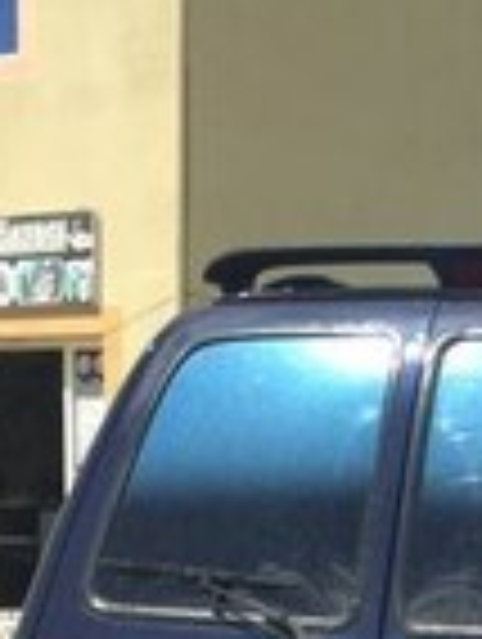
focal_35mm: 101
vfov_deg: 18.2
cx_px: 595
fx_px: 1870
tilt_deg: -8.3
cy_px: 810
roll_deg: -2.2
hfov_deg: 14.2
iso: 32
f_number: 2.2
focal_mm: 4.15
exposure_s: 1/2083
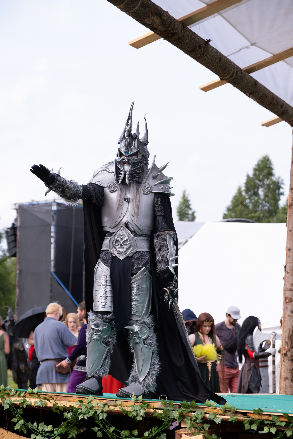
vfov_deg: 22.9
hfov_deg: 15.4
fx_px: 1087
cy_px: 235
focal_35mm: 89
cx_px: 146
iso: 200
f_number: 3.6
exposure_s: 1/800
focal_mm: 55
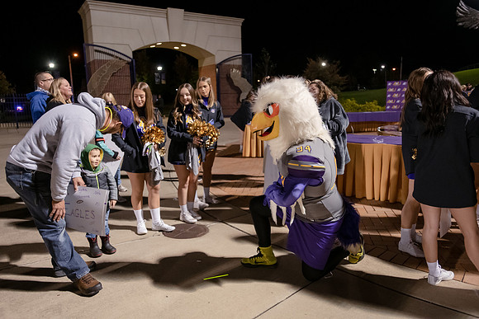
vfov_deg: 49.6
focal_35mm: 26
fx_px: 346
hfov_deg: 69.4
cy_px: 160
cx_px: 240
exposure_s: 1/100
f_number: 3.5
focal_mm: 26
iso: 4000
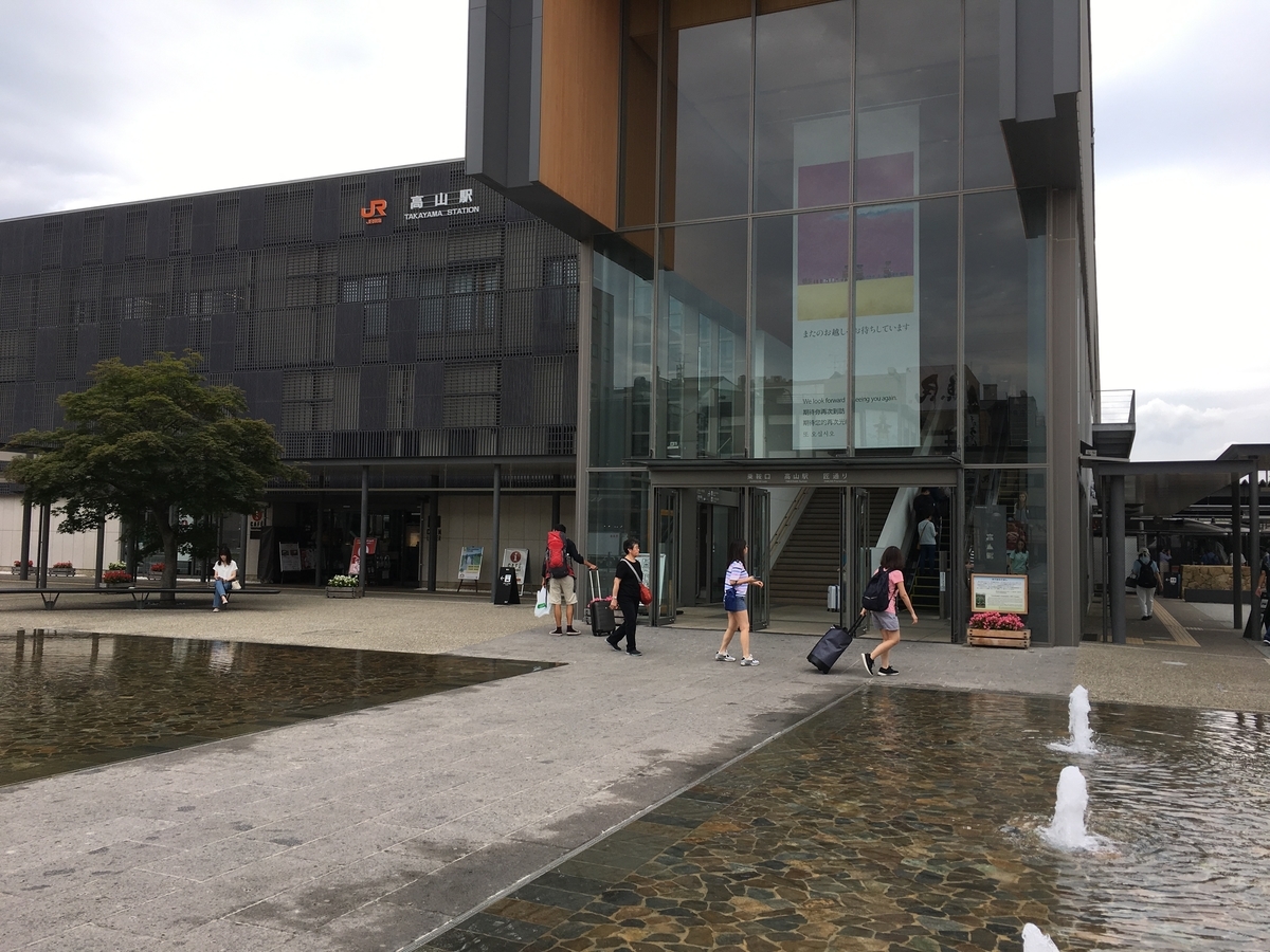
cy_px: 476
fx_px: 1064
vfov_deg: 48.2
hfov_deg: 61.7
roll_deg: -1.2
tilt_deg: +4.5
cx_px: 635
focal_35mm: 29
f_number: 2.2
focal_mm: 4.15
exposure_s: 1/582
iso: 25
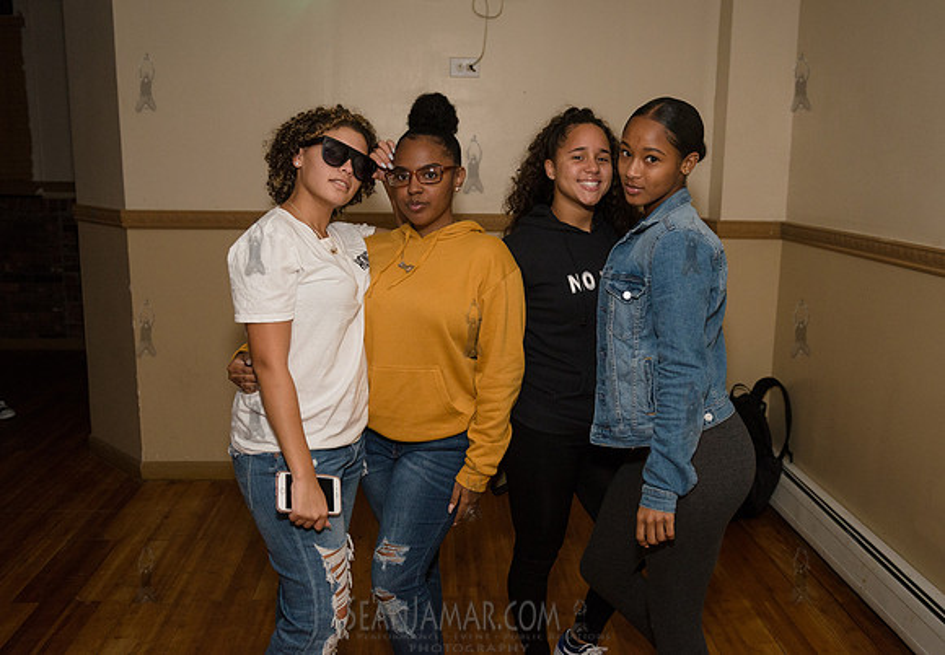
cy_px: 306
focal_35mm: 32
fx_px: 844
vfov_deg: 42.4
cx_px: 483
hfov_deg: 58.5
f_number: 3.5
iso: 2000
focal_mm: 29
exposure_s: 1/320
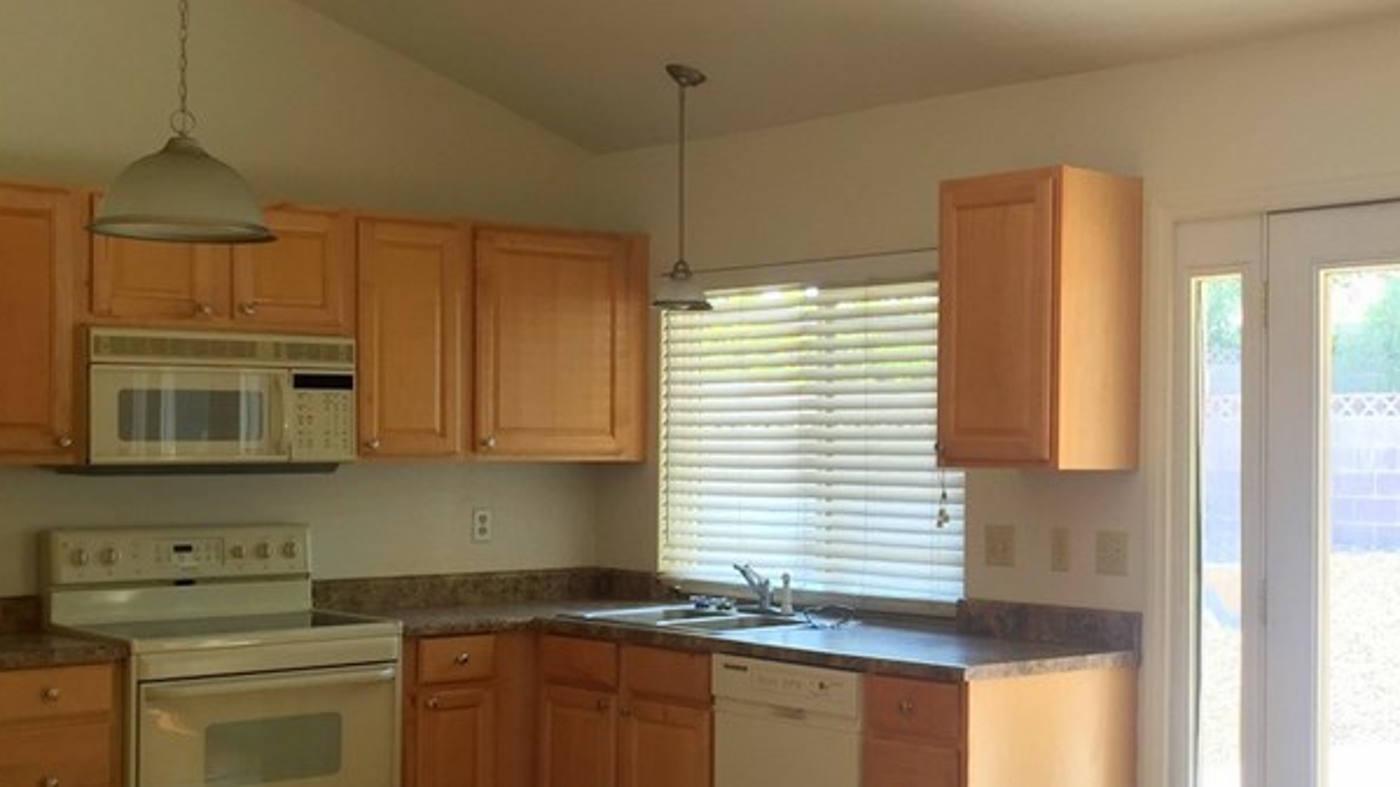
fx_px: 2005
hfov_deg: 37.6
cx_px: 1031
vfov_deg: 22.2
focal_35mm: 54
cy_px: 446
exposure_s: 1/60
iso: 32
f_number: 2.2
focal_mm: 4.15
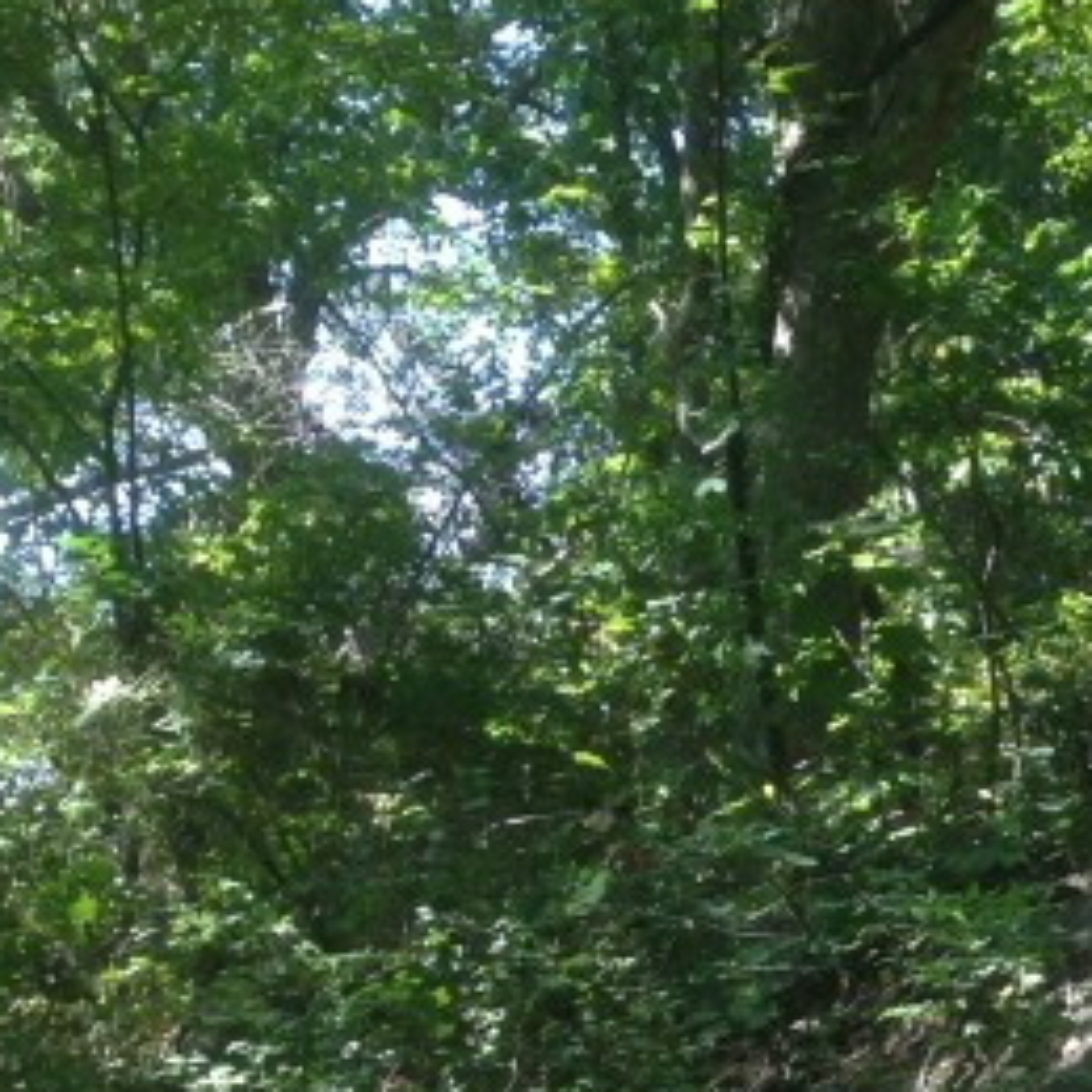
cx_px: 2041
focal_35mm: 115
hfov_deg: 13.4
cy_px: 1352
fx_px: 4104
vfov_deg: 14.6
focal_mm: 4.12
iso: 50
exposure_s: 1/120
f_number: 2.4
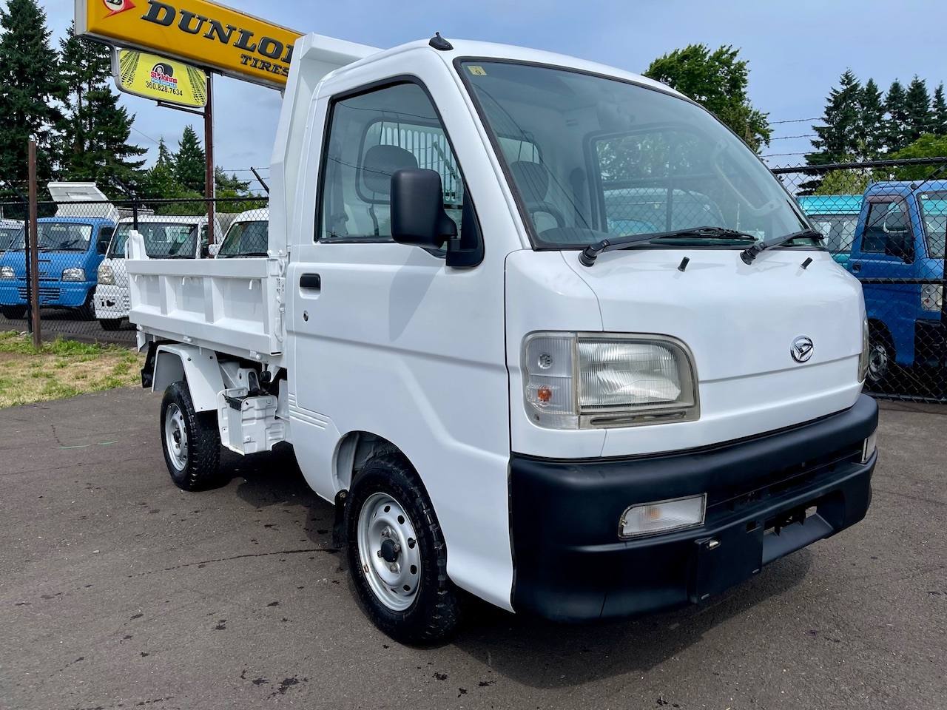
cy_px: 355
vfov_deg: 54.9
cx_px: 474
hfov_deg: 69.4
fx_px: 684
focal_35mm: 25
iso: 32
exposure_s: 1/5128
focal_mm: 5.1
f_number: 1.6
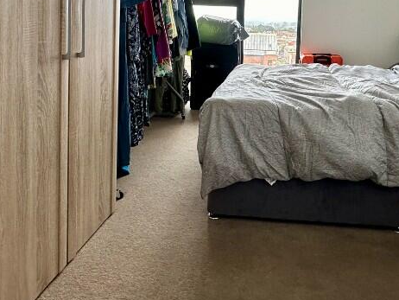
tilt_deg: -2.2
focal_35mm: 31
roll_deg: -1.8
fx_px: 358
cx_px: 257
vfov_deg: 42.5
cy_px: 41
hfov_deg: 57.4
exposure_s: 1/99
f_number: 2.2
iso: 100
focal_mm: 2.22
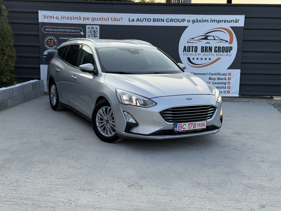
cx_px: 140
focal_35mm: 48
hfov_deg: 39.7
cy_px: 106
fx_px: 390
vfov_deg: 30.3
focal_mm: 6.76
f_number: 1.78
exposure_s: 1/819
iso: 64
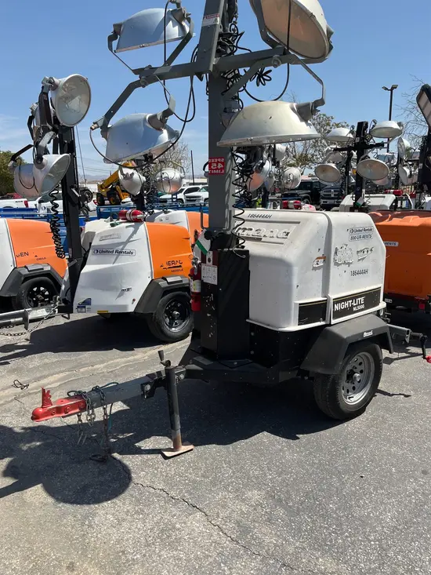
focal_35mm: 26
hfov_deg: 53.1
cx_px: 216
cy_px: 288
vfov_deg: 67.3
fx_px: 432
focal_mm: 5.1
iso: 50
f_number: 1.6
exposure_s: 1/3876
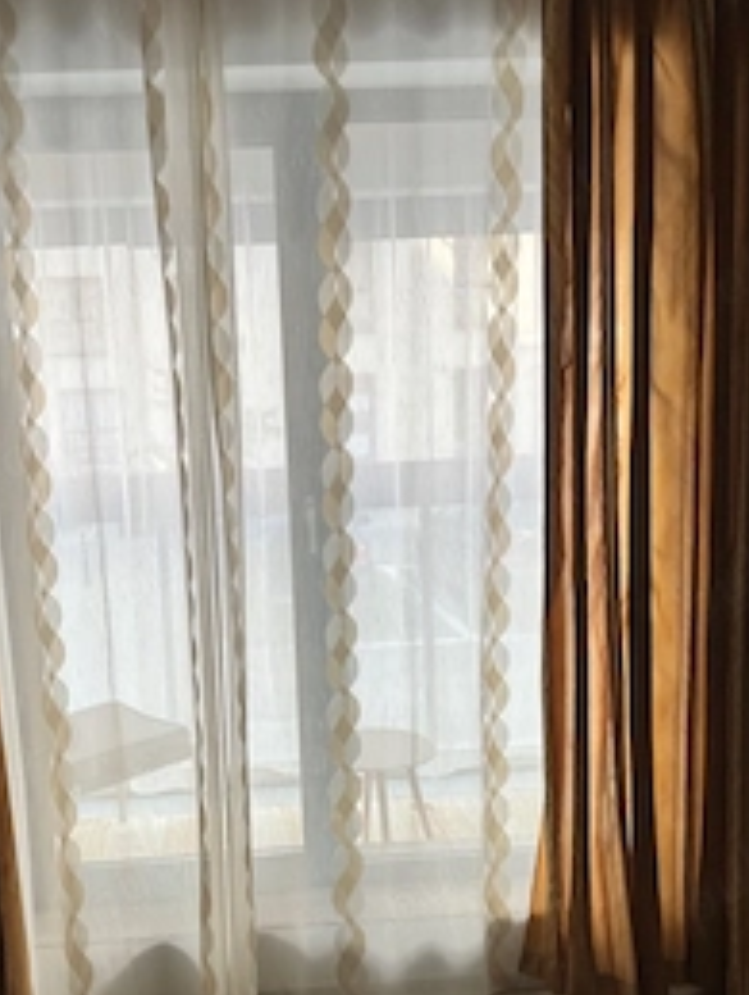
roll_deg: +1.4
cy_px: 580
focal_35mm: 37
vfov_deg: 49.9
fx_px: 1065
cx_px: 284
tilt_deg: -4.9
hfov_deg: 38.5
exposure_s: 1/121
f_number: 1.78
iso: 160
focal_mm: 6.76
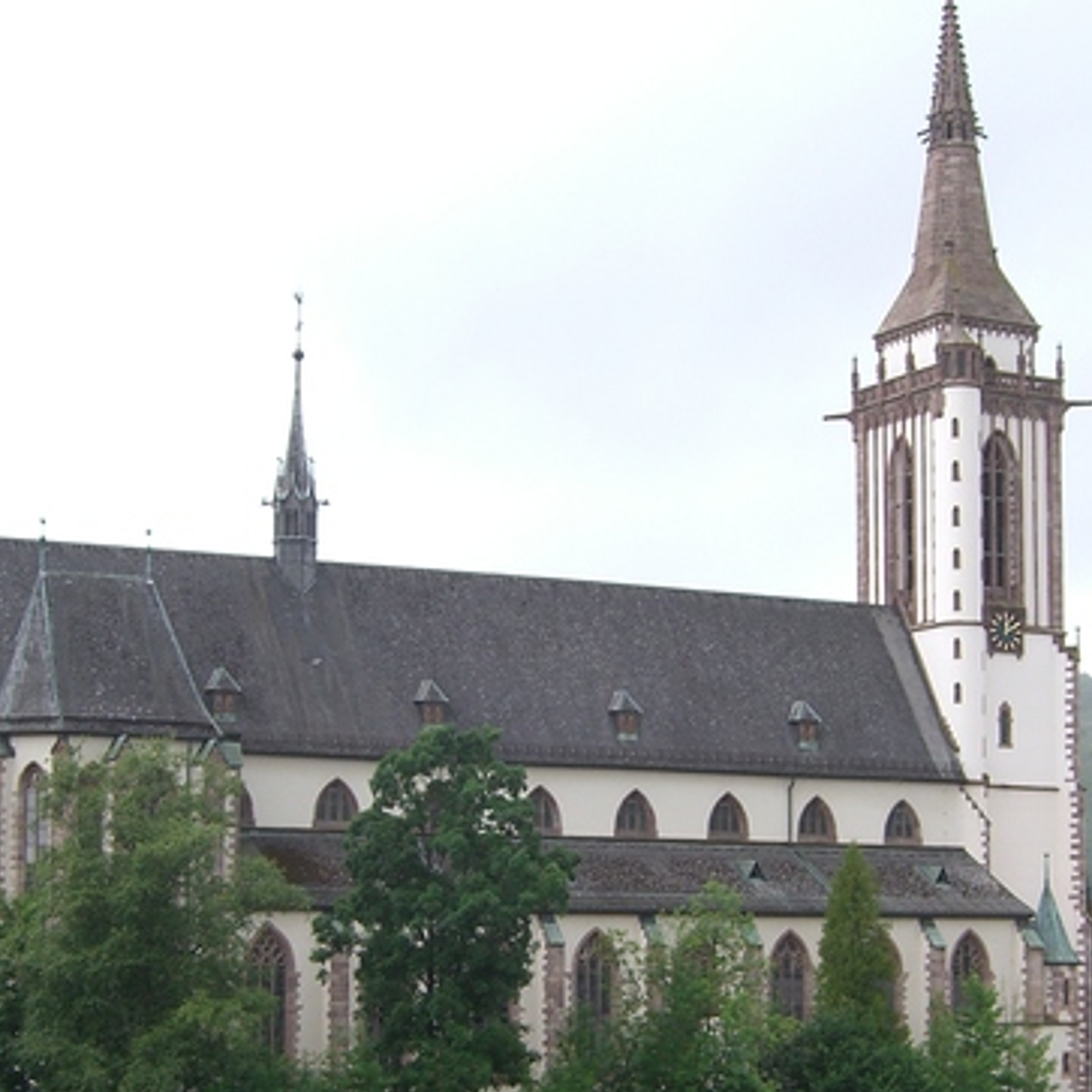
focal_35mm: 74
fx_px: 2641
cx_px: 532
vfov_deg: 23.2
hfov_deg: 23.4
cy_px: 785
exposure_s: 1/125
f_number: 4
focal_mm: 7.9
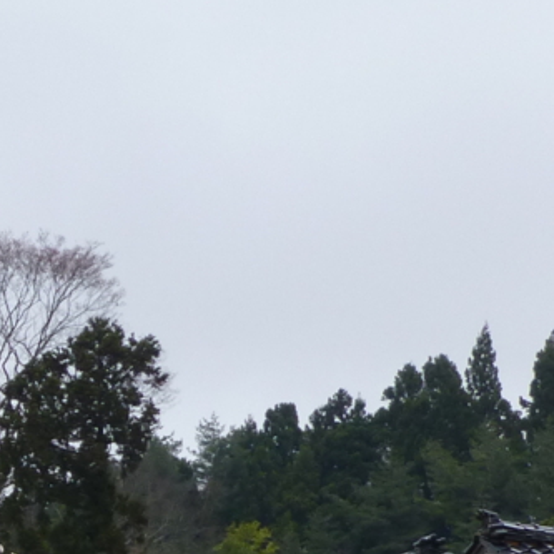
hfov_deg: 7.5
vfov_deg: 7.6
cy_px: 616
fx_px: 4146
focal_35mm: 229
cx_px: -344
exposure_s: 1/250
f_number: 4.6
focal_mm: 9.7
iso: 100
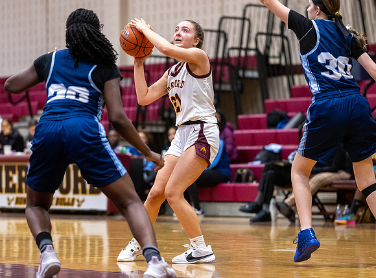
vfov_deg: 10.3
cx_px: 185
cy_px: 149
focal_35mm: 143
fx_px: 1542
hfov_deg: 13.9
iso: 3200
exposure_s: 1/1250
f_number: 1.8
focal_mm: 85
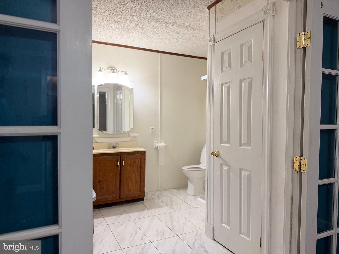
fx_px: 235
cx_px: 170
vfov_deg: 56.8
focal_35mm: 24
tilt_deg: -1.6
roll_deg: -0.5
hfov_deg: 71.6
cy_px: 127
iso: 200
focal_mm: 6.76
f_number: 1.78
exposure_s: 1/60
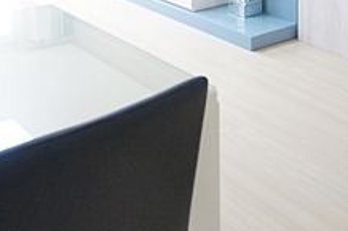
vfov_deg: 19.4
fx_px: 531
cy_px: -166
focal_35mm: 55
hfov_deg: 36.1
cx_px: 136
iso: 800
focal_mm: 10
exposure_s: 1/60
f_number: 5
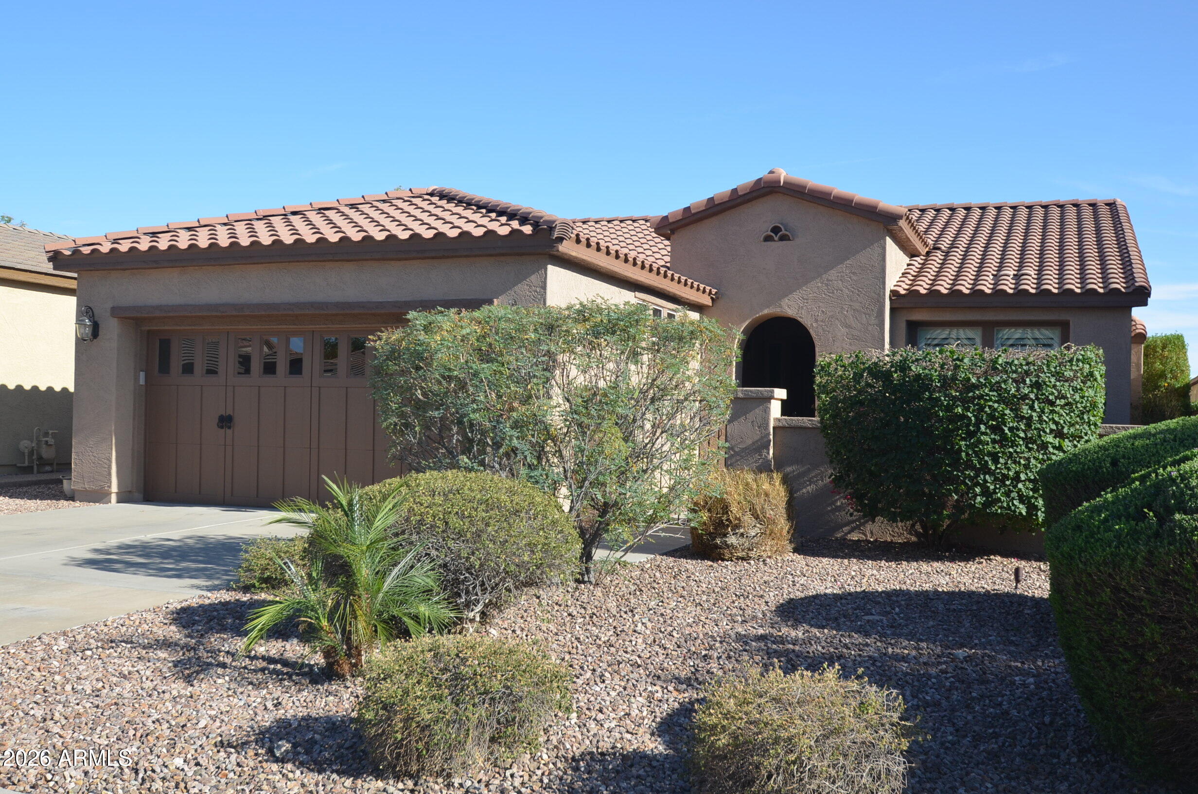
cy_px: 397
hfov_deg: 53.2
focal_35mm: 36
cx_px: 599
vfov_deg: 36.7
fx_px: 1196
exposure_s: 1/250
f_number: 8
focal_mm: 24
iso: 200
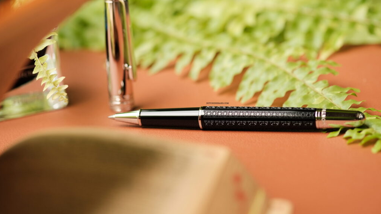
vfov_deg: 12.7
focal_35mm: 95
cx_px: 190
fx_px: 960
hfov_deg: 22.4
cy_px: 92
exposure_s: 1/250
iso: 320
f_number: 2.8
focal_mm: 60
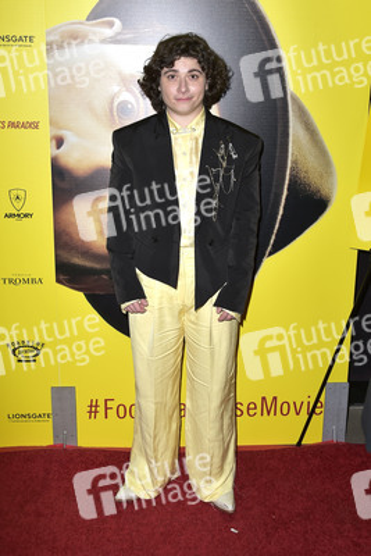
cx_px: 186
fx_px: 587
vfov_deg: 50.7
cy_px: 278
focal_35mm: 38
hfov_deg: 35.1
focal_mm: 38
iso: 250
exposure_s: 1/250
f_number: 6.3
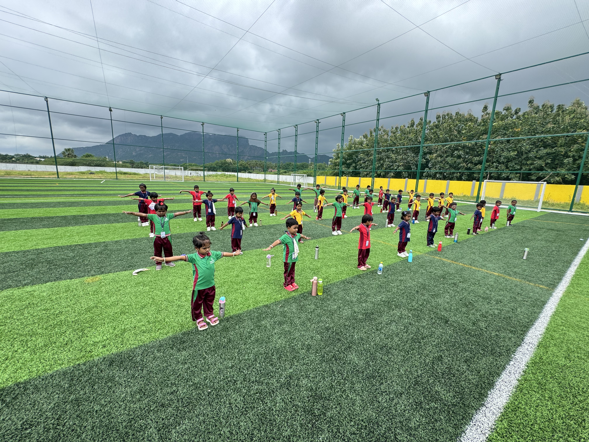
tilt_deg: -10.3
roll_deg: -2.5
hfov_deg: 102.1
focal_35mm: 14
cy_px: 221
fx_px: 238
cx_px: 294
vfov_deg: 85.7
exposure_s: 1/459
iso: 40
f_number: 2.2
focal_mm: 2.22
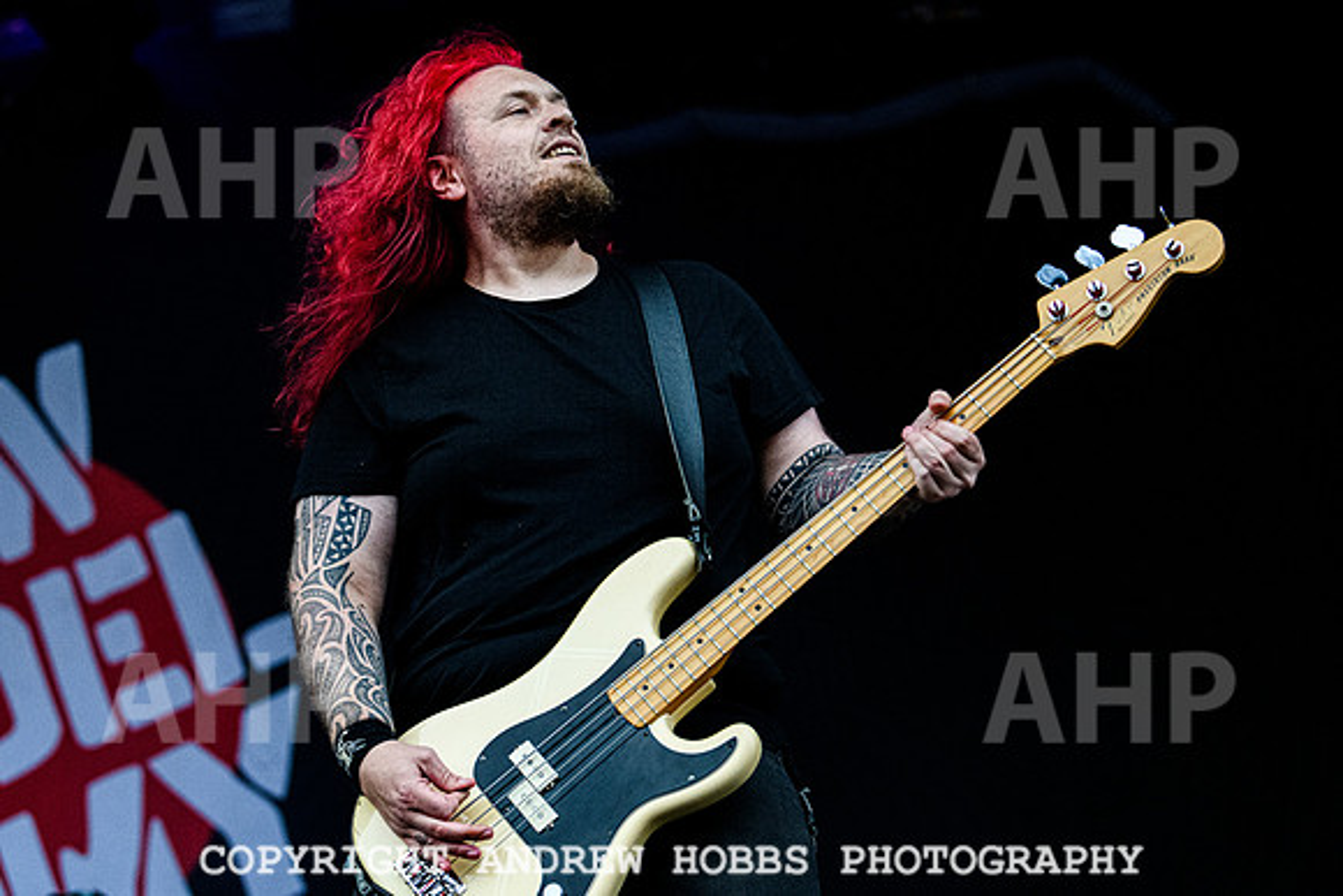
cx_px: 611
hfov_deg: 20.9
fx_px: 3644
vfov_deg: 14.0
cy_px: 416
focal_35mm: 98
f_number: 4
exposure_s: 1/250
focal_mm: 86
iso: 6400
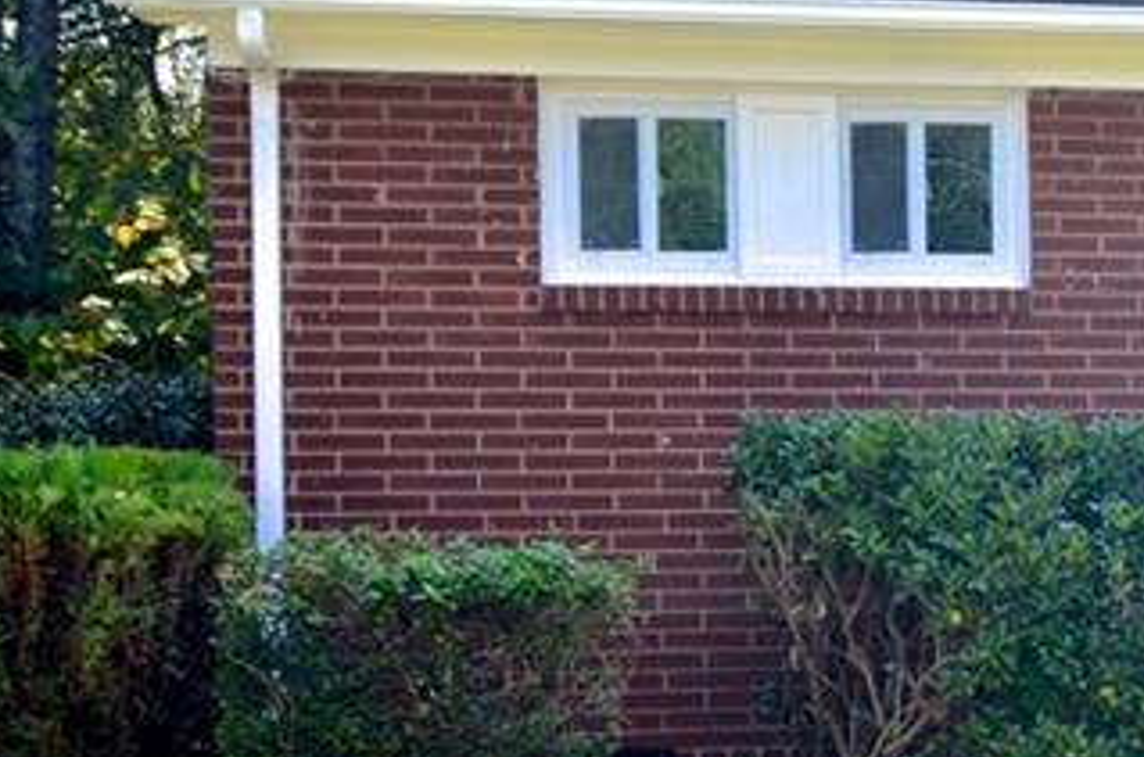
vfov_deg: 12.8
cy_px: 561
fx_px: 3360
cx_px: 1750
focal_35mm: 106
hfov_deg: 17.3
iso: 200
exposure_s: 1/250
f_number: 8
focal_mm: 22
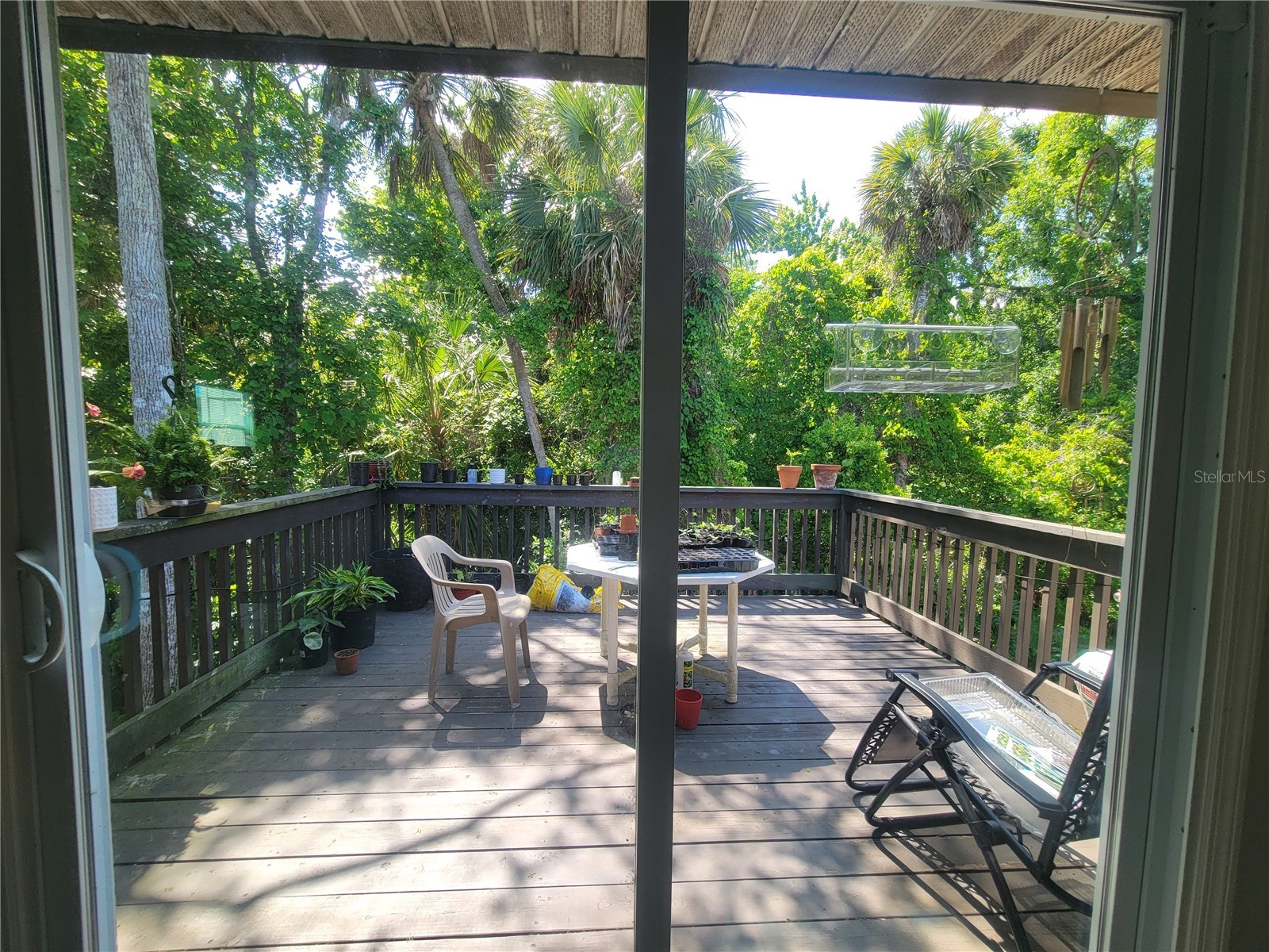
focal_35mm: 13
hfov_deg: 106.2
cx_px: 634
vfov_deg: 89.9
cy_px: 476
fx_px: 477
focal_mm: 2.2
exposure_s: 1/120
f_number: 2.2
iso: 50
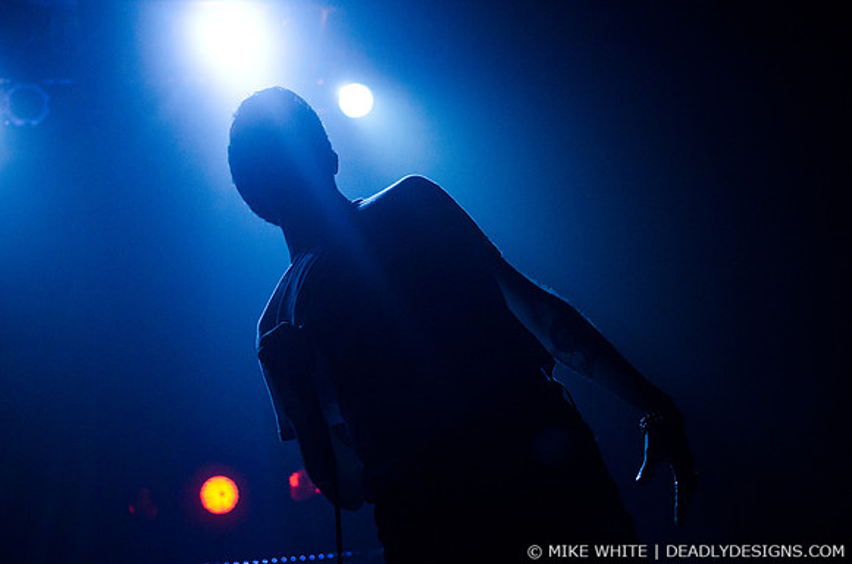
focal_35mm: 52
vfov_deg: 25.6
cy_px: 282
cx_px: 426
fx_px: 1240
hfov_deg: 37.9
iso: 2000
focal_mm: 35
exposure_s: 1/500
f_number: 2.8
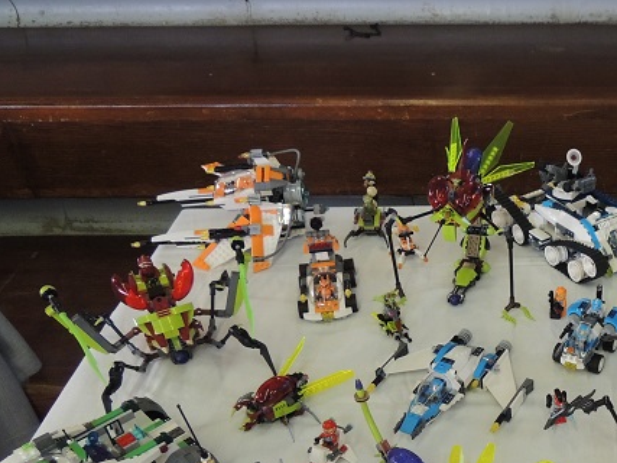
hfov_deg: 39.2
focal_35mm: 45
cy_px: 382
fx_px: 802
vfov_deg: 31.2
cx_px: 549
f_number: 3
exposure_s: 1/30
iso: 360
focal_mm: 4.3
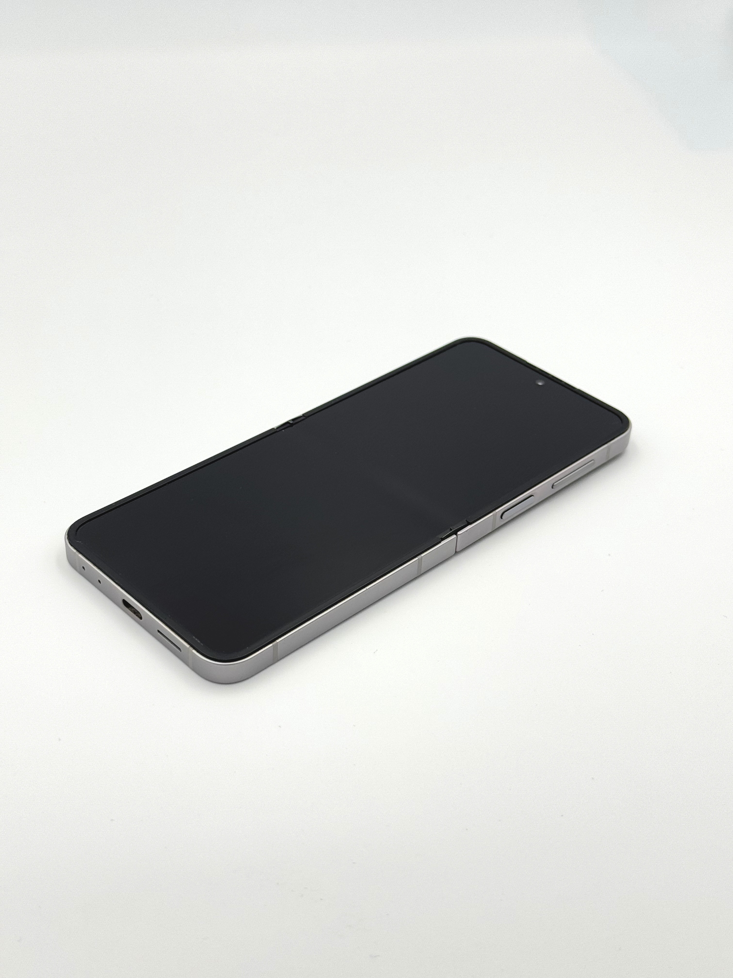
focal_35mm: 48
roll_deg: -5.0
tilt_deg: -37.4
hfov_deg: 30.3
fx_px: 1355
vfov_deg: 39.7
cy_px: 489
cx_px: 366
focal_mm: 6.76
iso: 64
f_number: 1.78
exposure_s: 1/425
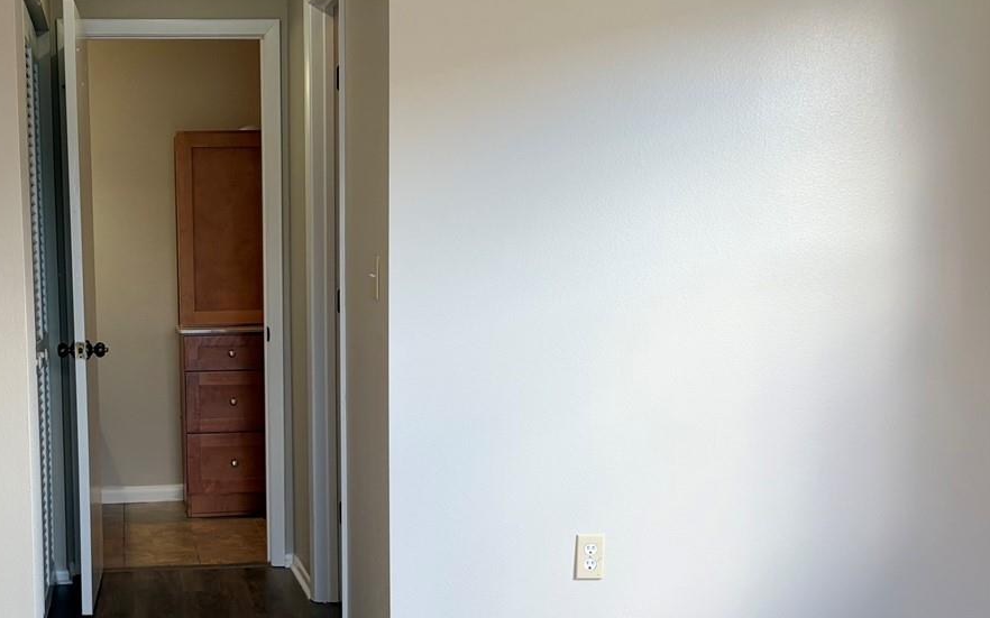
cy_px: 412
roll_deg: +2.0
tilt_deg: -5.3
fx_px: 1349
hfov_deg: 39.0
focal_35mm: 50
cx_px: 220
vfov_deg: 25.7
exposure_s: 1/120
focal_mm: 5.96
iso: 80
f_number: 1.6
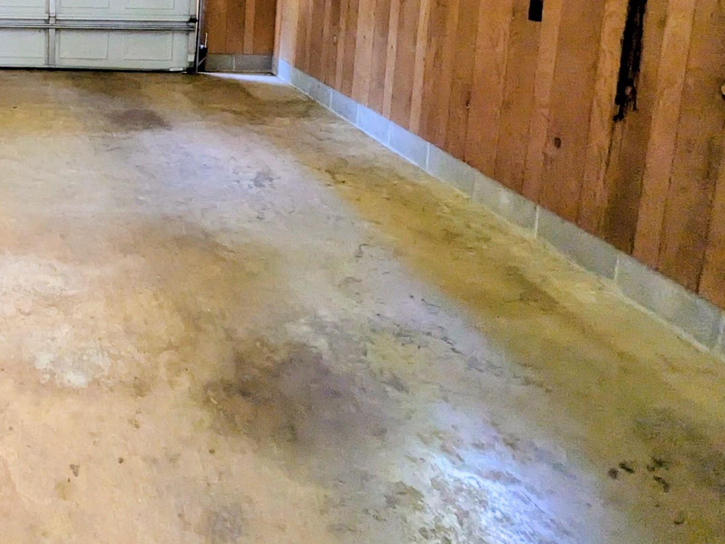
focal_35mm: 29
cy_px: -10
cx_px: -5
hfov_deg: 49.7
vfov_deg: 41.4
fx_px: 607
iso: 159
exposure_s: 1/30
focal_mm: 1.85
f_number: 2.2
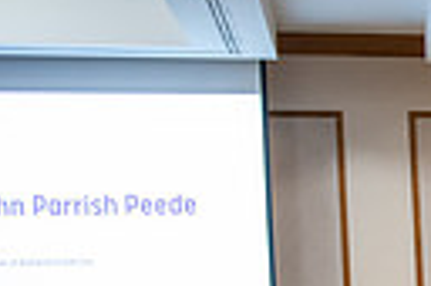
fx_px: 1734
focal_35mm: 145
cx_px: 939
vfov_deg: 9.3
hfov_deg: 12.1
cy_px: 385
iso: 2500
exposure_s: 1/200
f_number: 3.2
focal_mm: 32
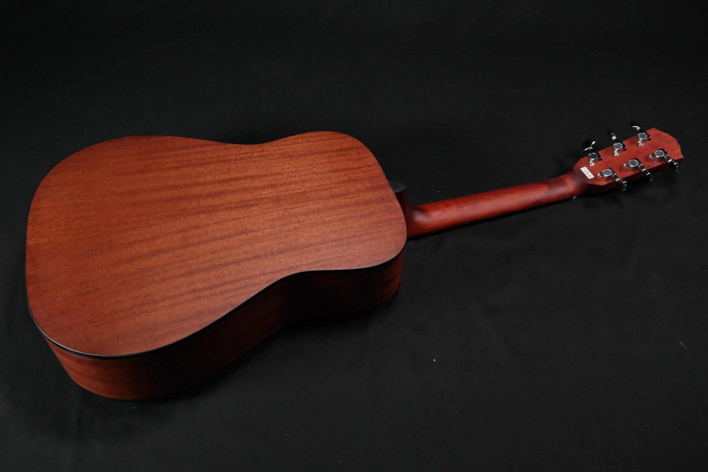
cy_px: 236
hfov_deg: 63.7
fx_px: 570
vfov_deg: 45.0
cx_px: 354
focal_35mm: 29
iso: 1600
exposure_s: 1/125
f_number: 6.3
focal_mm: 19
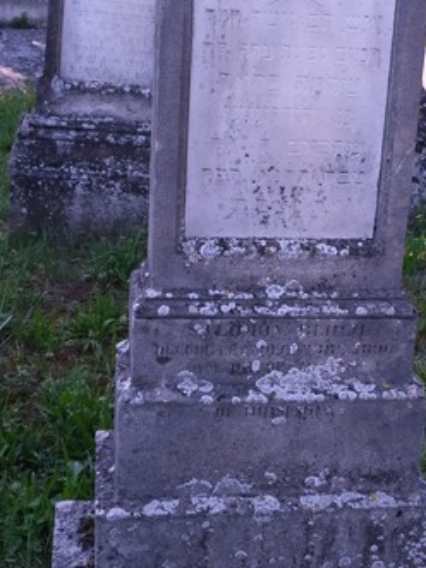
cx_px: 254
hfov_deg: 24.0
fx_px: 1002
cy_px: 201
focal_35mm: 61
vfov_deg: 31.5
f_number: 5.6
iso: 1600
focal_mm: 23.3
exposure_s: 1/850
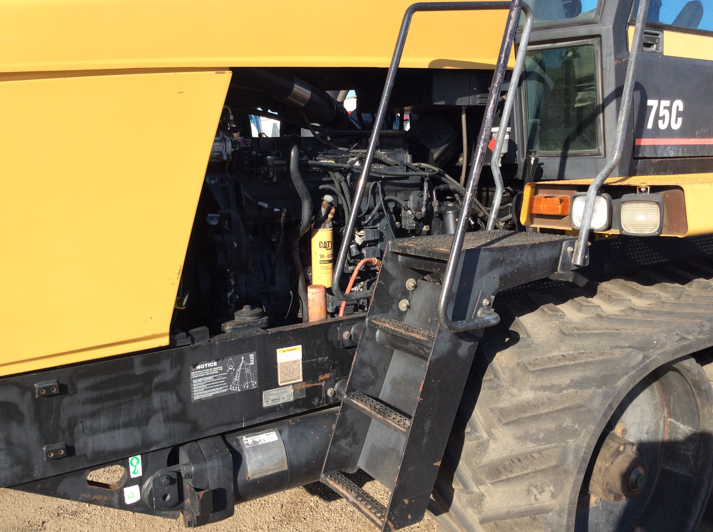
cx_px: 356
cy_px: 266
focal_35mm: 32
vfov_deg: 44.1
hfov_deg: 56.9
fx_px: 658
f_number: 2.4
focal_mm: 3.3
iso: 32
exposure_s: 1/794
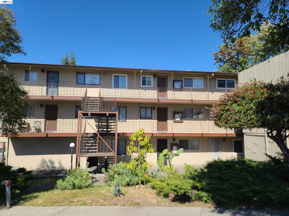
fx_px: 209
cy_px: 108
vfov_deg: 54.9
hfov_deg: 69.4
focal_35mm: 25
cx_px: 144
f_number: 1.8
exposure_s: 1/732
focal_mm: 7
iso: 16
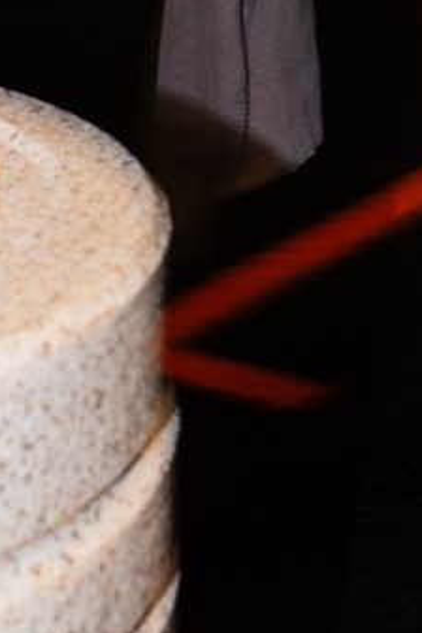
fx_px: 2426
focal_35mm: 138
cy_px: -639
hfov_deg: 9.9
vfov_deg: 12.9
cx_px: 124
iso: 800
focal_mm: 29
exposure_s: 1/20
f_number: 5
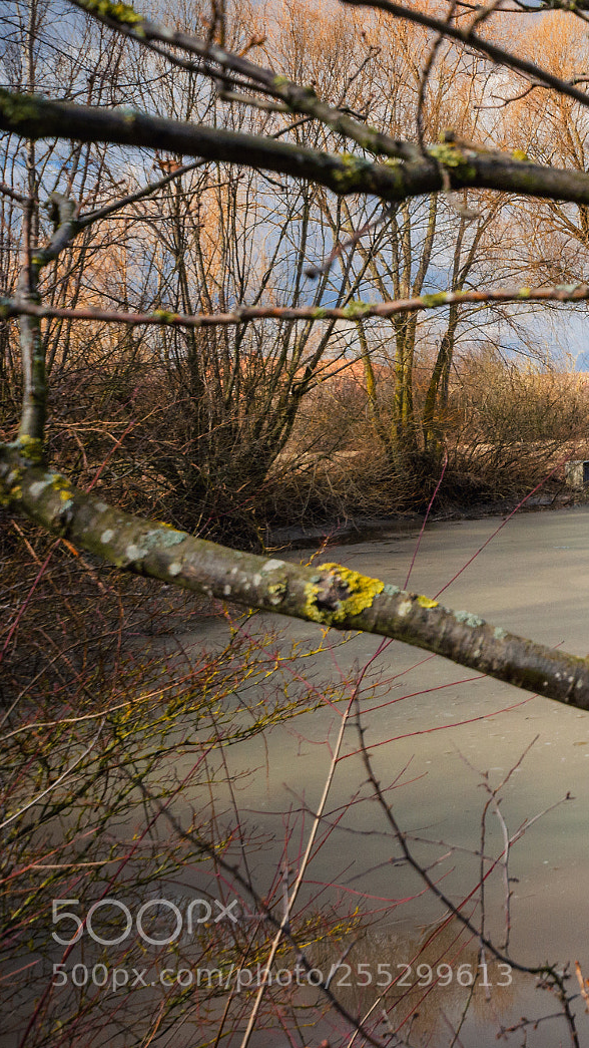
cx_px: 790
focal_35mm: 48
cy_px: 523
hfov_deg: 22.1
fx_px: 1332
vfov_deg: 42.9
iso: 400
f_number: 8
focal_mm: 20
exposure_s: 1/800
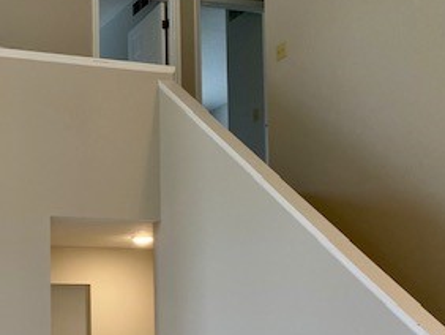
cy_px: 305
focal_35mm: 59
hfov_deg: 29.9
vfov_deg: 24.1
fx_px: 759
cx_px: -25
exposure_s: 1/60
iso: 64
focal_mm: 4.25
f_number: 1.8
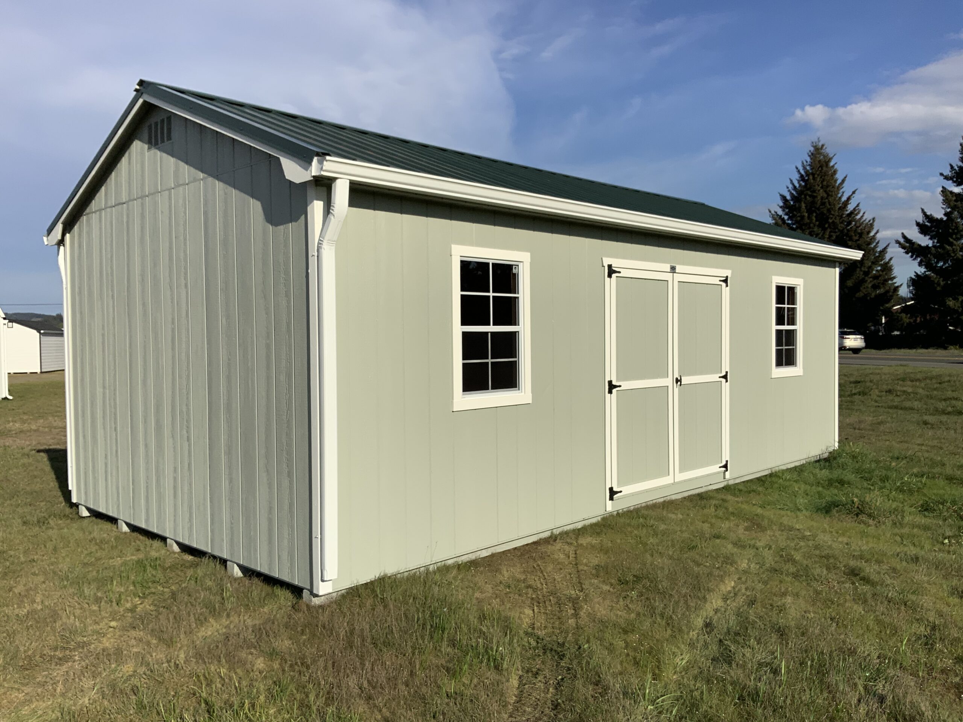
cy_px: 361
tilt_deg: -1.5
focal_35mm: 29
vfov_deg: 48.2
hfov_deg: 61.7
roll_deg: -1.4
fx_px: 807
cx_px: 482
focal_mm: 3
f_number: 1.8
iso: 20
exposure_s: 1/4785
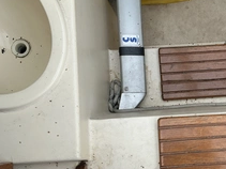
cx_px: 189
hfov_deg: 34.8
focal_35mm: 53
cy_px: 104
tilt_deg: -77.8
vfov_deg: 27.4
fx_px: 346
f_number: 1.8
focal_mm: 3
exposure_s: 1/367
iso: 25
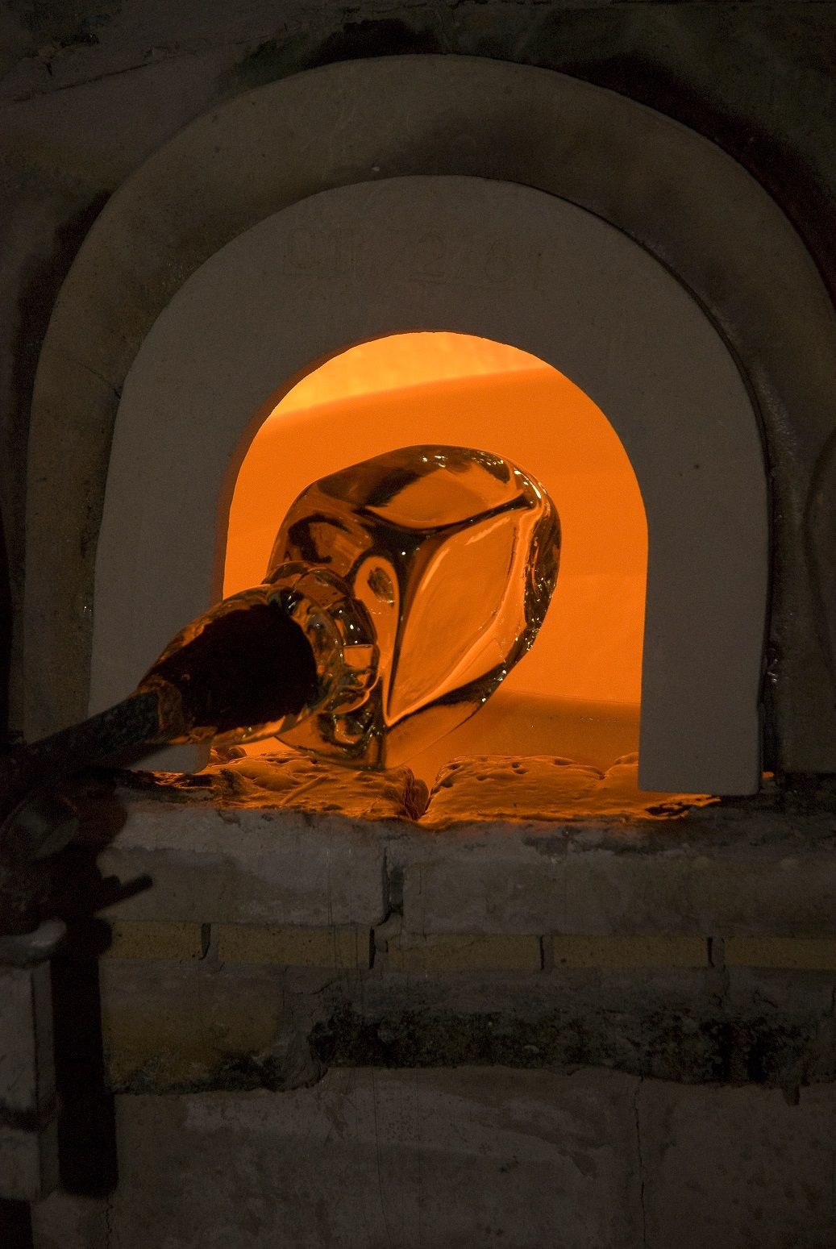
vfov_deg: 19.4
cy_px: 624
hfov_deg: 13.1
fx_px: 3647
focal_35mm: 105
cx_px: 418
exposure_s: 1/1500
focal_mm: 70
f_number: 4.8
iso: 640
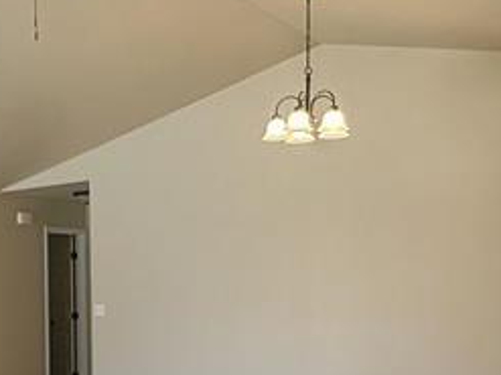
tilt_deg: -2.4
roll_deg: +0.6
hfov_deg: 30.9
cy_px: 334
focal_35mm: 58
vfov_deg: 24.5
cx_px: 2
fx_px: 839
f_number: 2.2
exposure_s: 1/120
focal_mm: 2.22
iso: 80
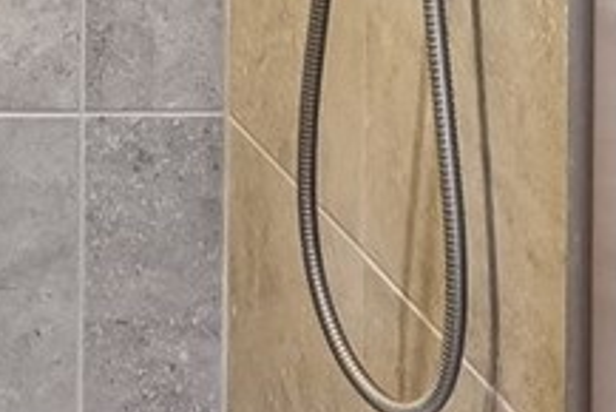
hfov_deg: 14.4
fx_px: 2207
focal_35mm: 129
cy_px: -538
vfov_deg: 9.6
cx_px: -402
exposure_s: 1/10
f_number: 8
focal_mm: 11
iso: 500
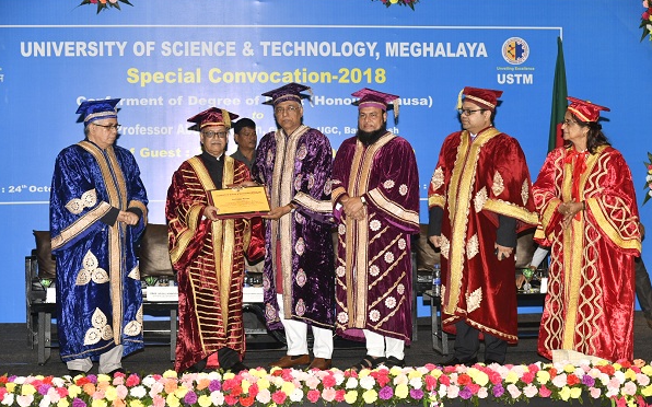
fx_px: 1368
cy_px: 209
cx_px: 325
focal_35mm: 77
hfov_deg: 26.8
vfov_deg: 16.9
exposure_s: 1/125
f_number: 5
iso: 1000
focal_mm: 75
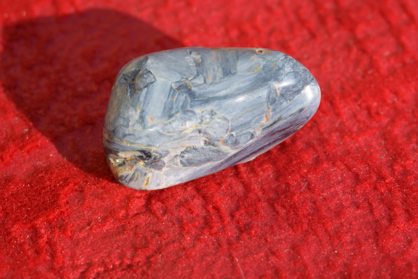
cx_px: 209
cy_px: 140
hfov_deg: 13.0
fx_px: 1829
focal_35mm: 158
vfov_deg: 8.7
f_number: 16
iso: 400
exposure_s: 1/200
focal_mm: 105
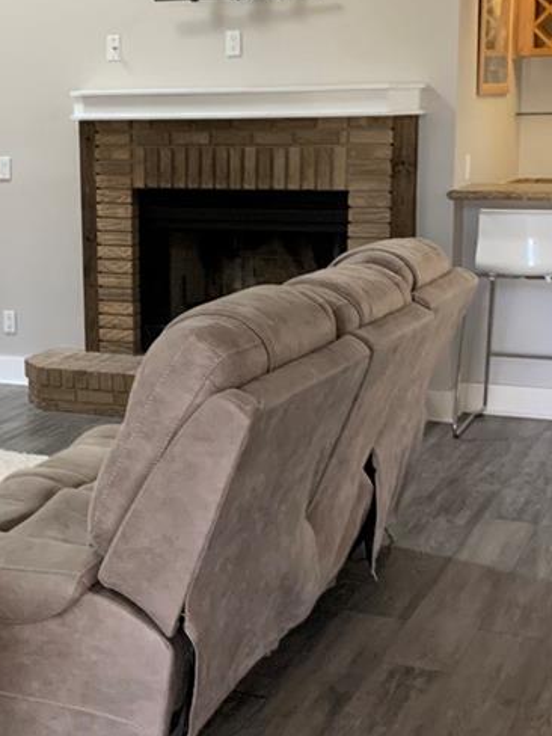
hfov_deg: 22.5
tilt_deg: -9.8
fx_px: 1361
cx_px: 75
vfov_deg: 30.2
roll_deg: +1.5
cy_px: 317
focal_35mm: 64
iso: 400
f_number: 1.8
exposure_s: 1/60
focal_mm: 4.25
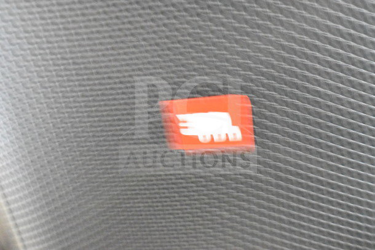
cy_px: 125
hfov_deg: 35.0
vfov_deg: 23.8
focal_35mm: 57
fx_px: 594
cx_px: 188
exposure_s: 1/20
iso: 25600
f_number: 4.8
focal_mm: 38
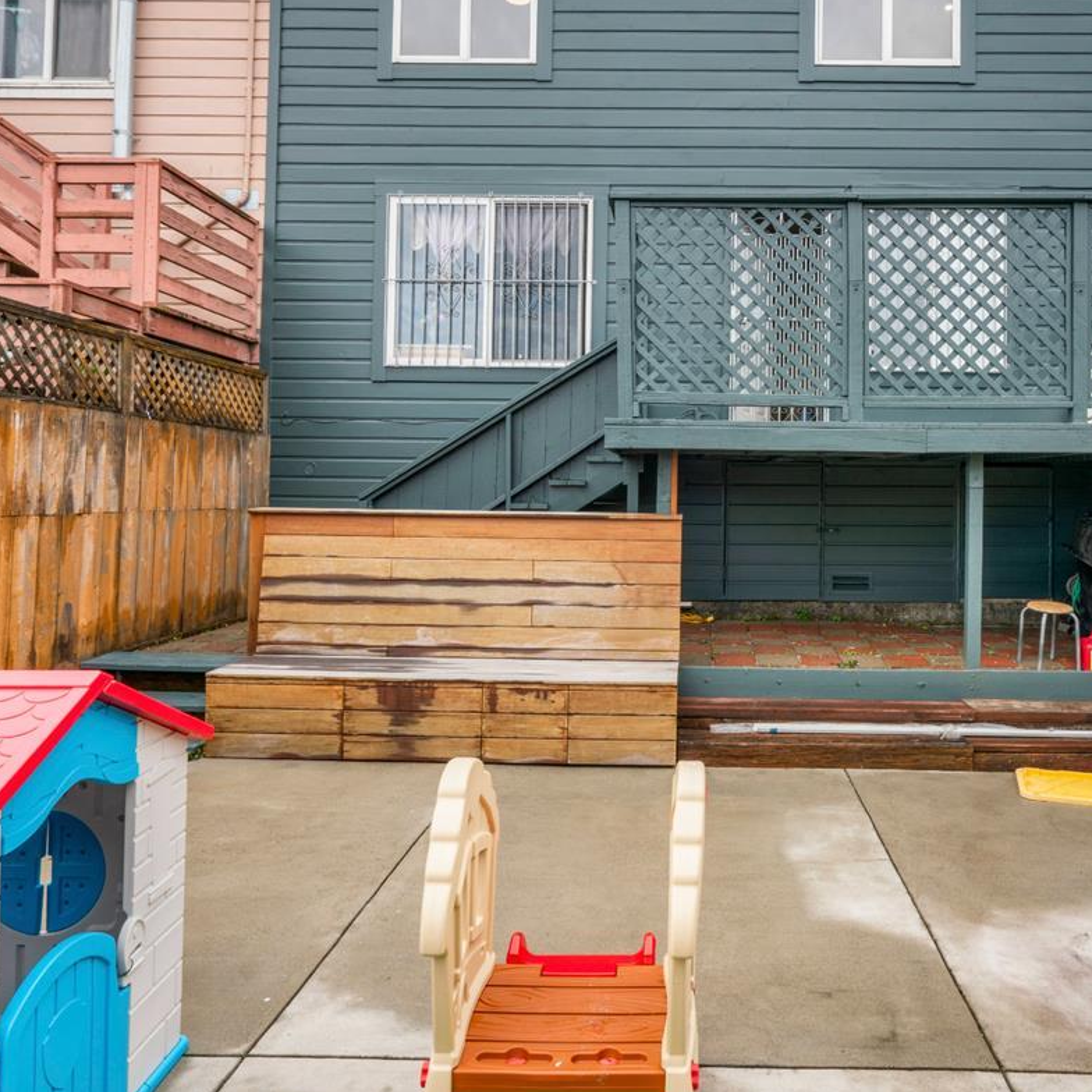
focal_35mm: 26
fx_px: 928
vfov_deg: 60.6
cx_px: 688
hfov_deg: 60.1
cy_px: 458
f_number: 16
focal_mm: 16
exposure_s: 1/50
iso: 250
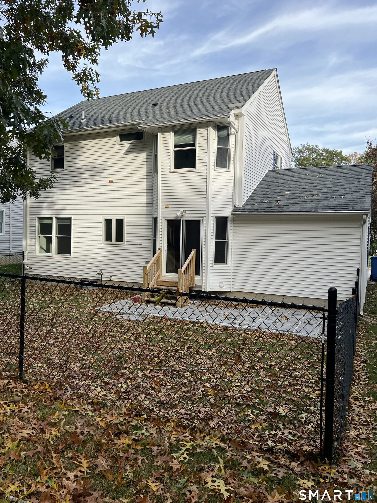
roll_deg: -0.1
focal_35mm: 27
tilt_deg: -0.7
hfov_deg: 51.3
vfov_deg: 65.3
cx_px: 182
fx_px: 392
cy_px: 244
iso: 50
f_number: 1.5
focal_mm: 5.7
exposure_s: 1/1698
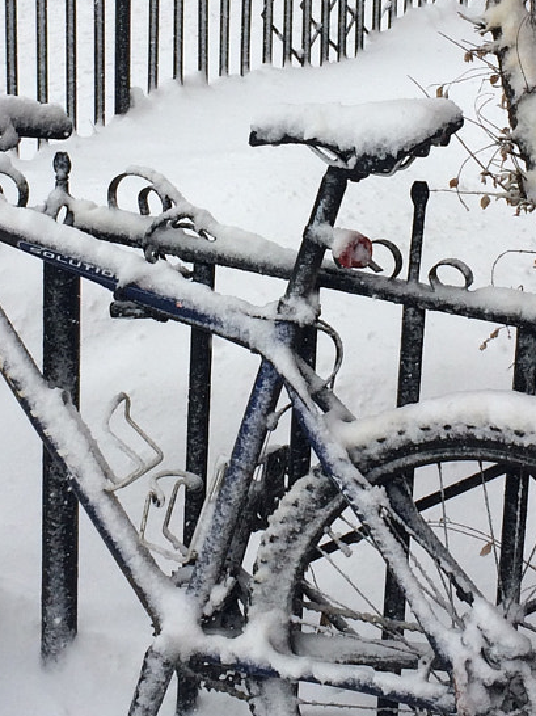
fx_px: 1756
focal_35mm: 85
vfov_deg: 22.7
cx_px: 309
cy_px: 138
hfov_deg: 17.3
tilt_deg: -17.4
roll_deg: +0.0
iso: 32
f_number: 2.2
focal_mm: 4.15
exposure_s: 1/1140
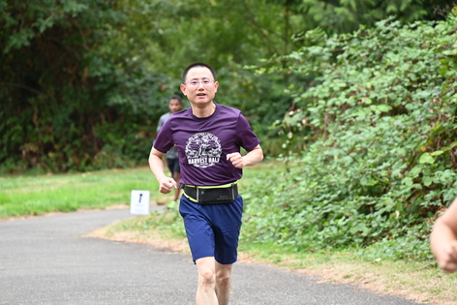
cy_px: 153
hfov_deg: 8.8
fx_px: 2959
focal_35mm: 233
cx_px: 217
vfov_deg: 5.9
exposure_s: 1/250
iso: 560
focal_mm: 200
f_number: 6.3
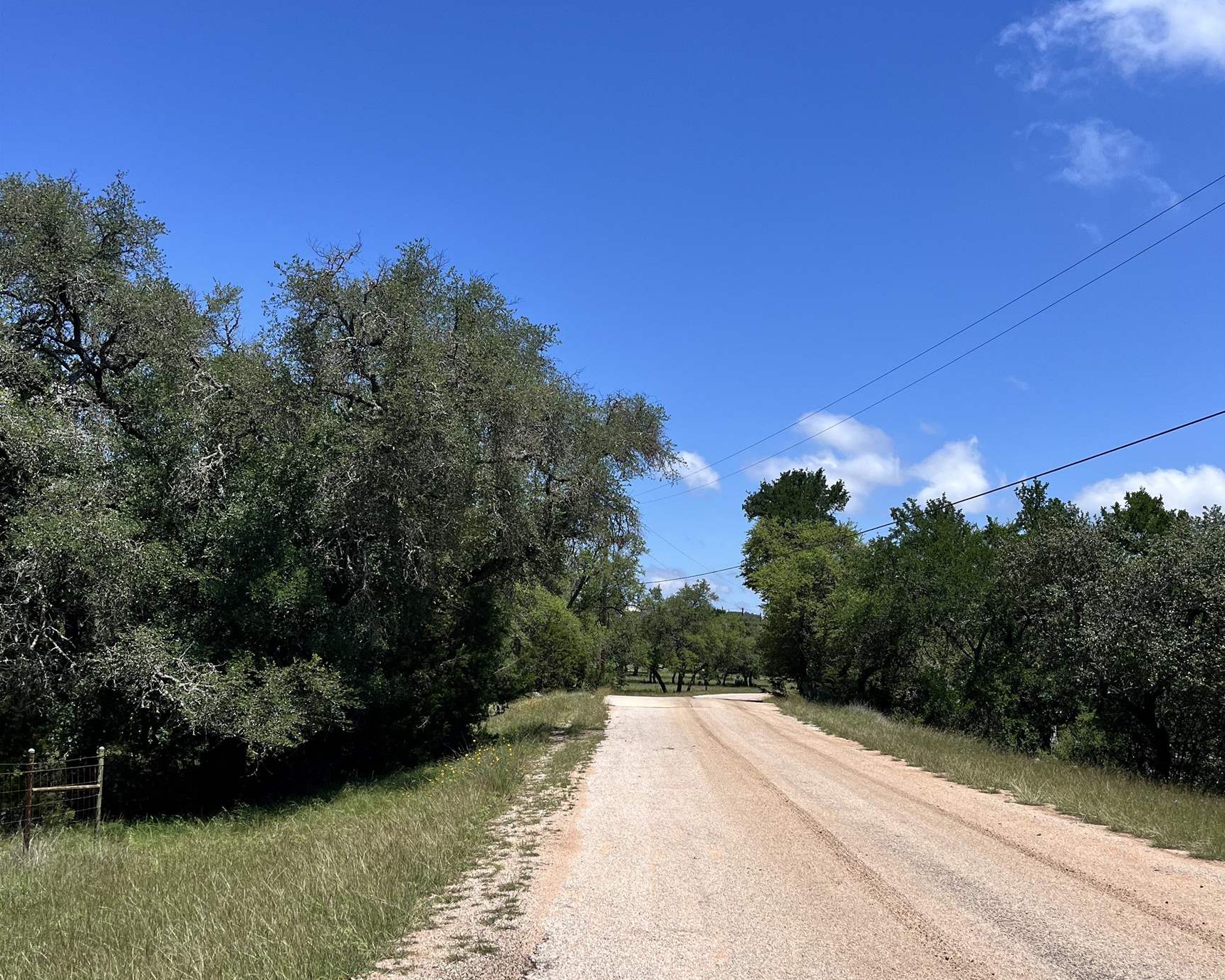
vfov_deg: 43.2
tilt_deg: +4.1
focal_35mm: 34
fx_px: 1233
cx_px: 614
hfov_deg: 52.8
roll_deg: +0.5
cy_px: 576
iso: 50
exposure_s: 1/4310
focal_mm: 5.1
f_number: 1.6
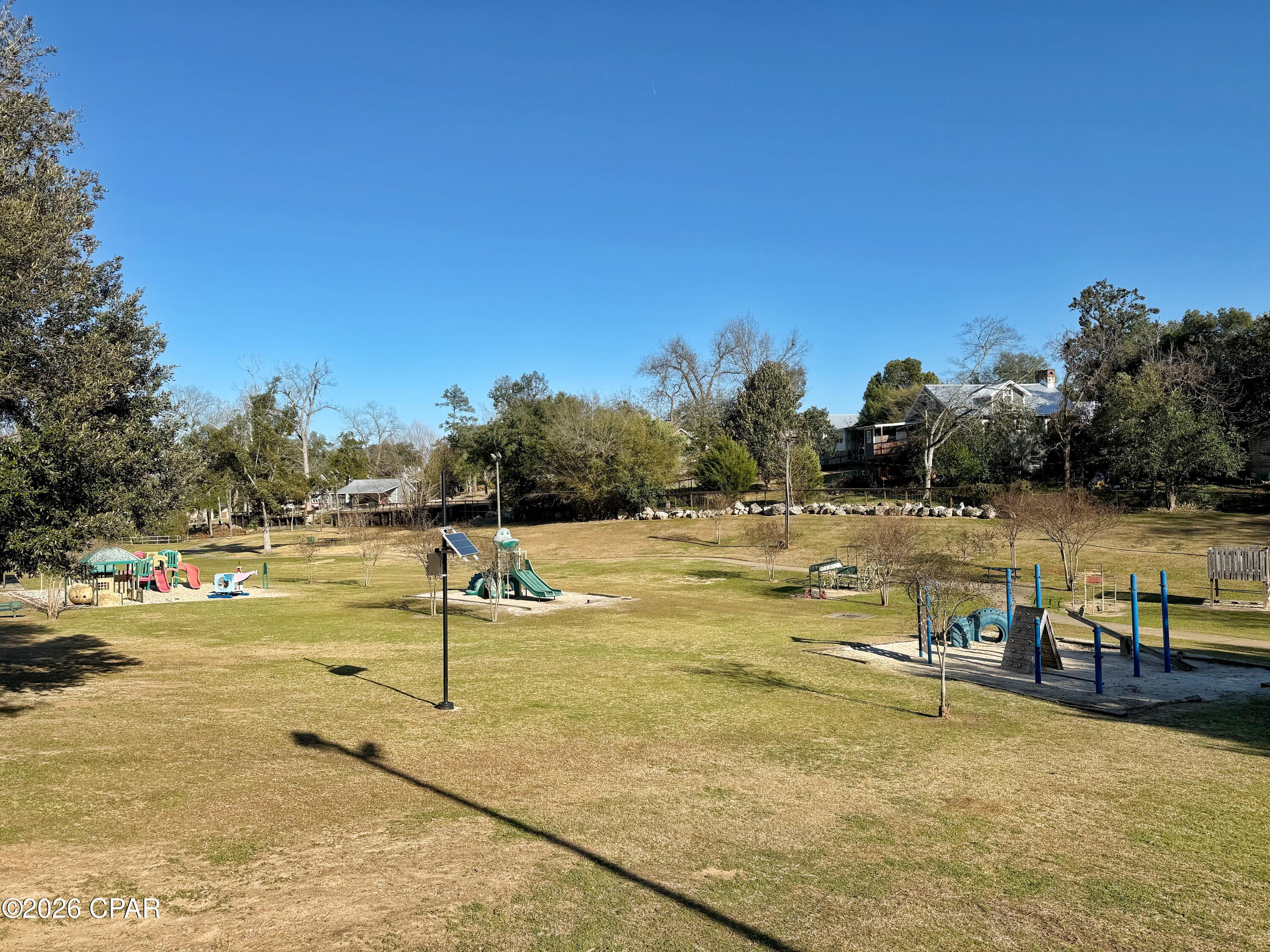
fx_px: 881
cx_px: 635
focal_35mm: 24
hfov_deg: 71.6
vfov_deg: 56.8
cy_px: 476
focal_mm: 6.76
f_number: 1.78
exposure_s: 1/4405
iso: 80
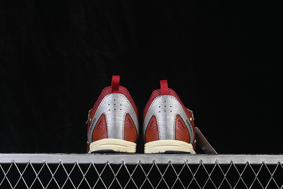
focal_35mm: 75
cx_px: 142
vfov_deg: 18.2
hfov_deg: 27.0
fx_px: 590
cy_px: 94
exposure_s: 1/80
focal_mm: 50
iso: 160
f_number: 8
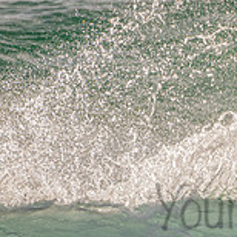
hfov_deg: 0.9
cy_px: 184
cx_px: 303
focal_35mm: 1967
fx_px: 15236
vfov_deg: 0.9
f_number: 5.6
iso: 125
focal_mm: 500
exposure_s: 1/2000
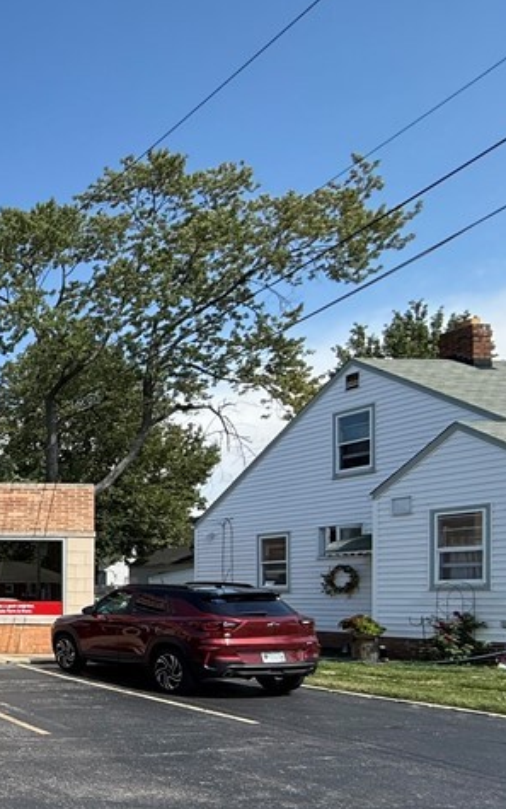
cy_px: 594
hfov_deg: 24.3
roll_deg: +0.1
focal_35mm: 32
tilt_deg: +0.1
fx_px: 706
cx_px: -346
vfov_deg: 57.0
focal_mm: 2.22
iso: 50
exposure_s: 1/1848
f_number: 2.2
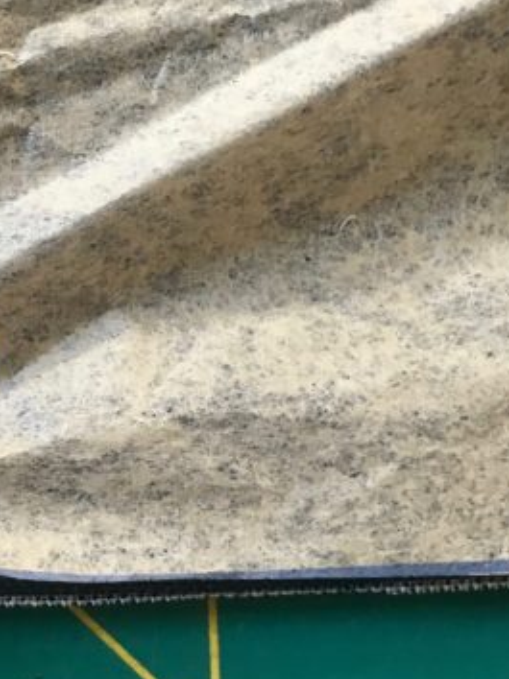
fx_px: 1649
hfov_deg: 16.9
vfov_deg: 23.3
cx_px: -79
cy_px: 334
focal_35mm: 84
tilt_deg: -85.0
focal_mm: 4.15
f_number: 2.2
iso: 50
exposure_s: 1/30
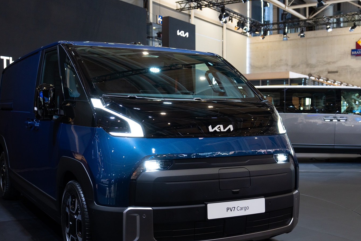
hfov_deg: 42.7
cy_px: 142
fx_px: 461
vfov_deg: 29.2
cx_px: 175
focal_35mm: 46
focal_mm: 31
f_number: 3.5
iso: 800
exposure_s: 1/125
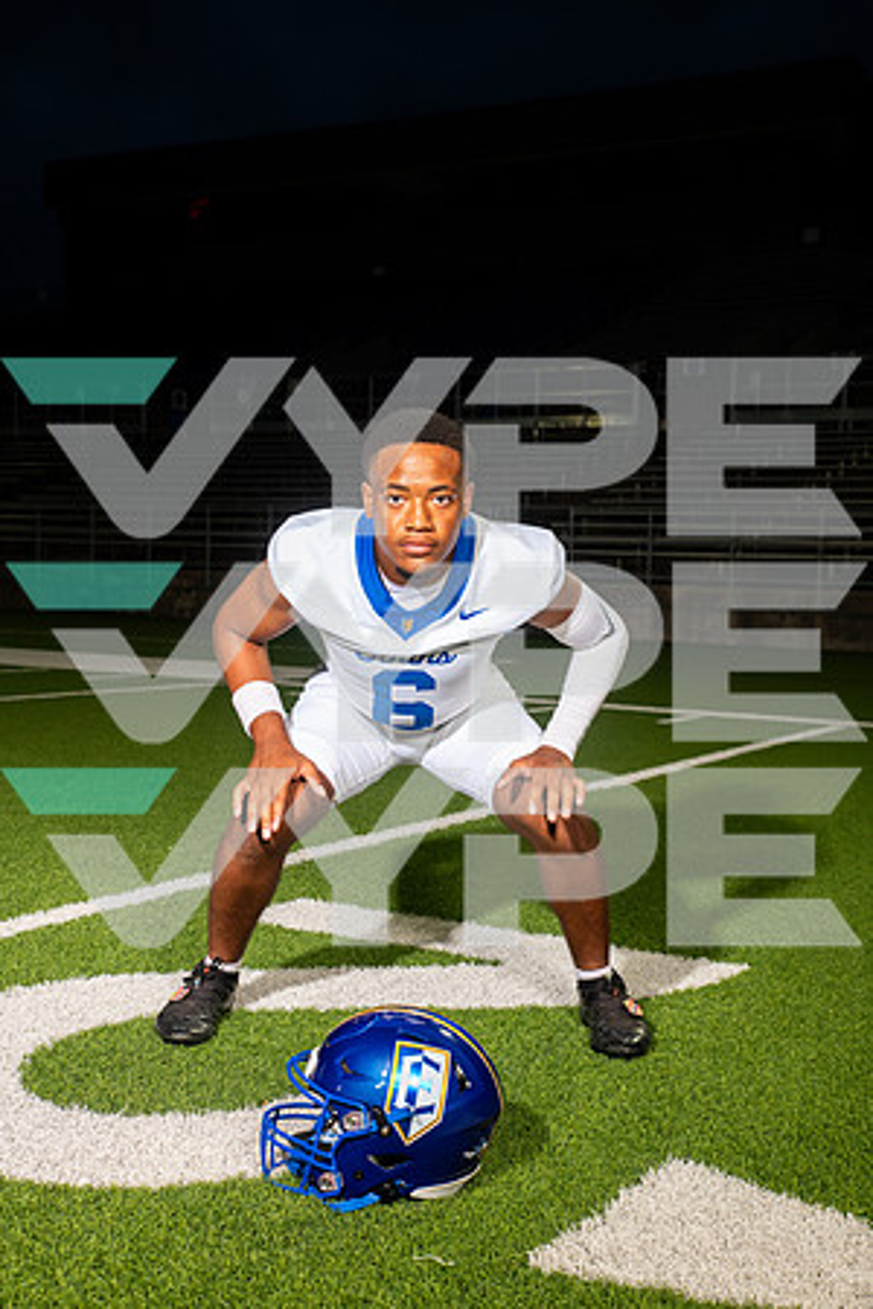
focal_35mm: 46
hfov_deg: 29.2
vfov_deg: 42.7
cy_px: 654
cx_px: 436
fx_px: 1673
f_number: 7.1
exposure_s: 1/320
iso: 800
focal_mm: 46
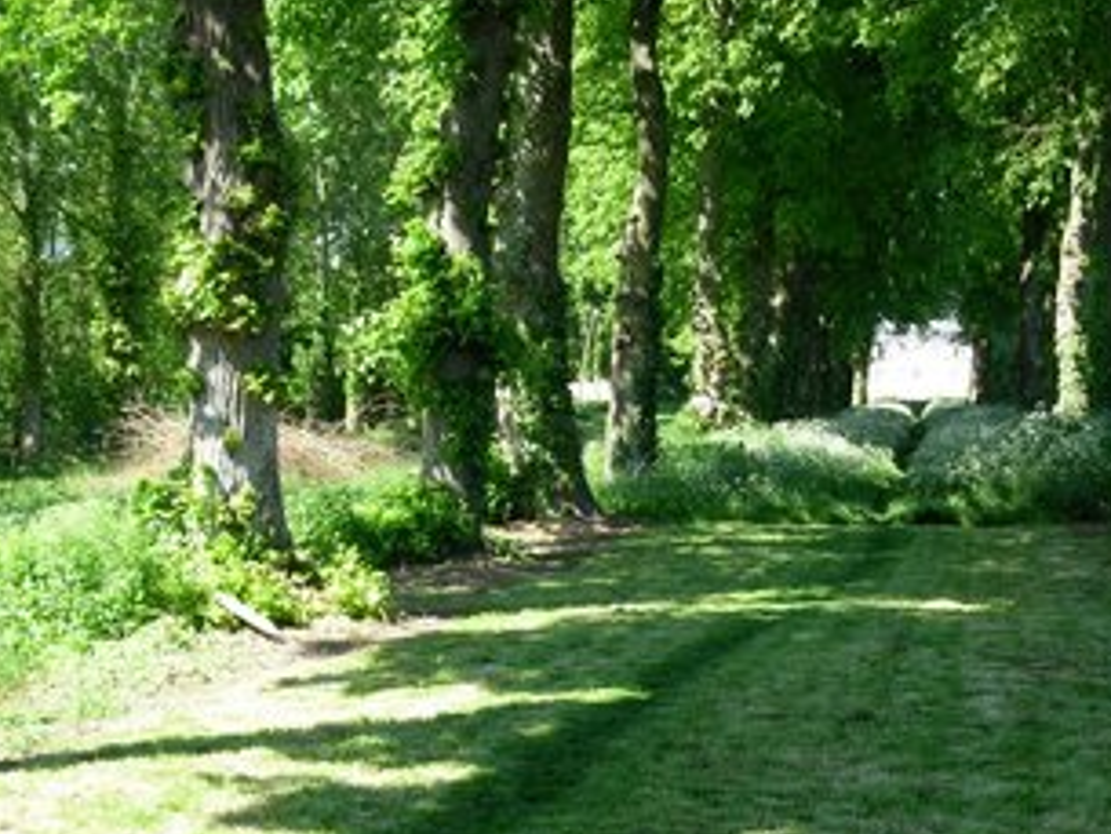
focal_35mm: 76
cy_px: 499
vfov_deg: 19.4
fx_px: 2440
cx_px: 583
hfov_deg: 25.6
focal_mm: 9.5
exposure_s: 1/181
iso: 79
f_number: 3.3
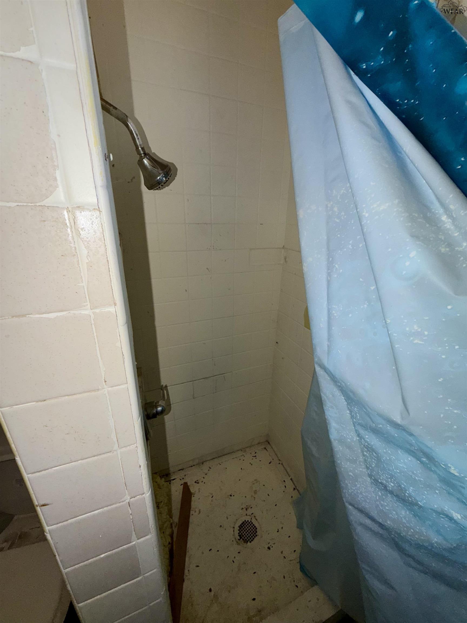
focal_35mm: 14
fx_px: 252
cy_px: 312
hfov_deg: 85.7
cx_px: 234
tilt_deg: -20.2
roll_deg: -2.0
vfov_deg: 102.1
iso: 64
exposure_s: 1/90
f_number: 2.2
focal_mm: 2.22
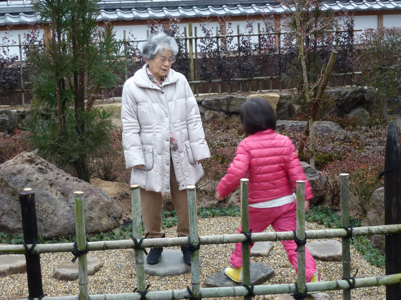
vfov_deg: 24.0
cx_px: 200
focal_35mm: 61
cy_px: 150
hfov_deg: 31.7
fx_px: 707
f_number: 4.5
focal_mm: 10.9
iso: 160
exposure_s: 1/80
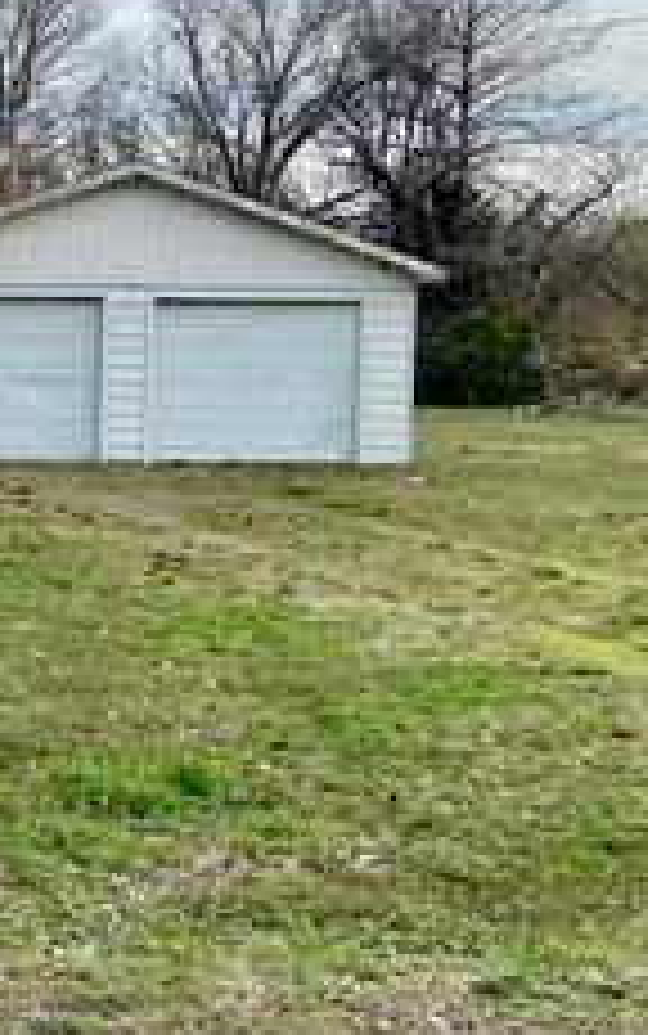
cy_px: 421
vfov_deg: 33.9
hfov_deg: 18.8
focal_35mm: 60
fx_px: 1693
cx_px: -351
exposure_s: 1/1025
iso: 32
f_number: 1.8
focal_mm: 4.25
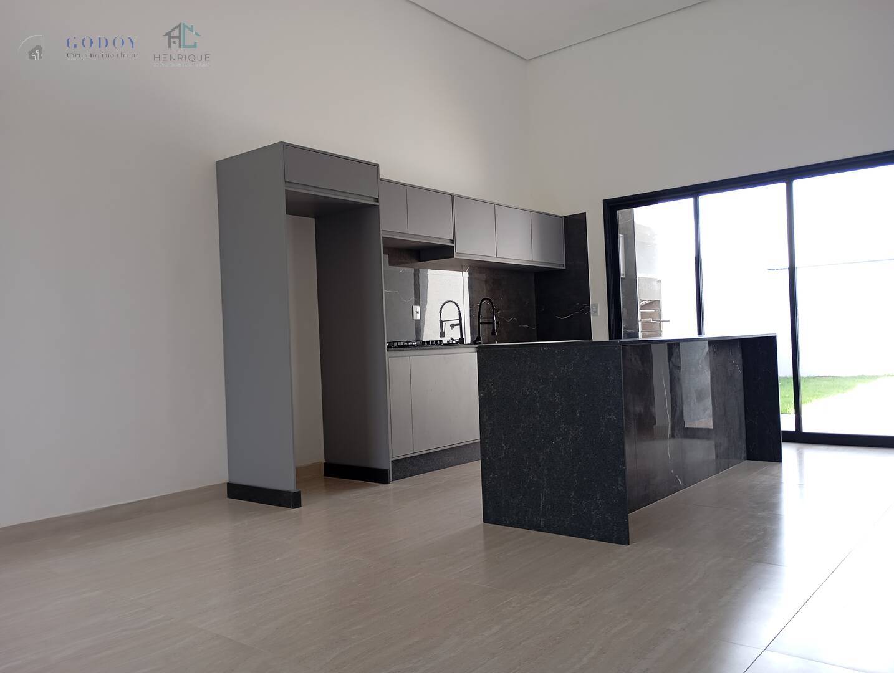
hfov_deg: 63.4
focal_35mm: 28
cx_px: 447
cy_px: 336
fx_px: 724
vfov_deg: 49.9
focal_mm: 4.27
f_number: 1.8
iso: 170
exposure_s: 1/60
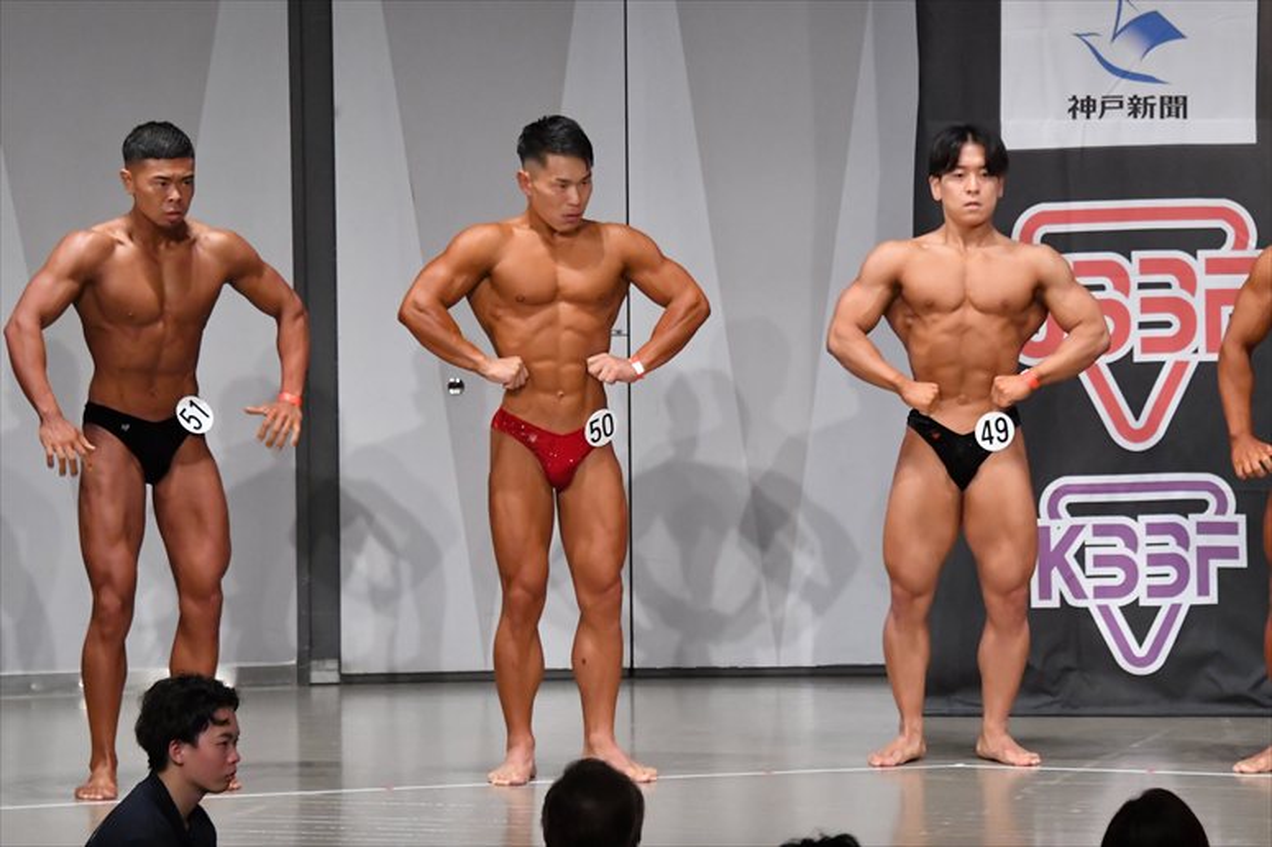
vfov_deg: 6.8
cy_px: 424
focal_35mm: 202
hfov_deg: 10.2
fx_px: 7134
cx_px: 636
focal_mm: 135
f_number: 5.6
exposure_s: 1/400
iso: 6400
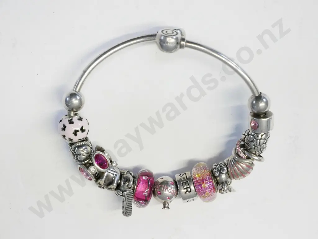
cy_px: 120
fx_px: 1103
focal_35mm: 120
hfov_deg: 16.4
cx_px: 159
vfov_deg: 12.4
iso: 3200
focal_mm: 60
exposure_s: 1/160
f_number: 7.1
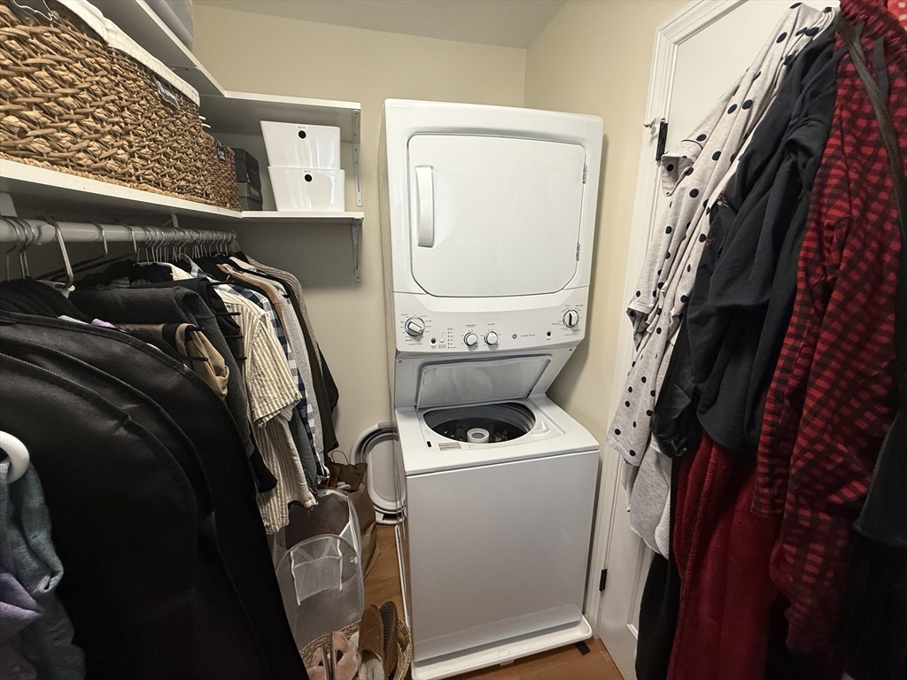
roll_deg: +0.0
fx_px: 367
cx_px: 454
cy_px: 340
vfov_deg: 85.7
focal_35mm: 14
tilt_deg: -14.6
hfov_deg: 102.1
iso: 200
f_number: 2.2
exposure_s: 1/60
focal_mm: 2.22
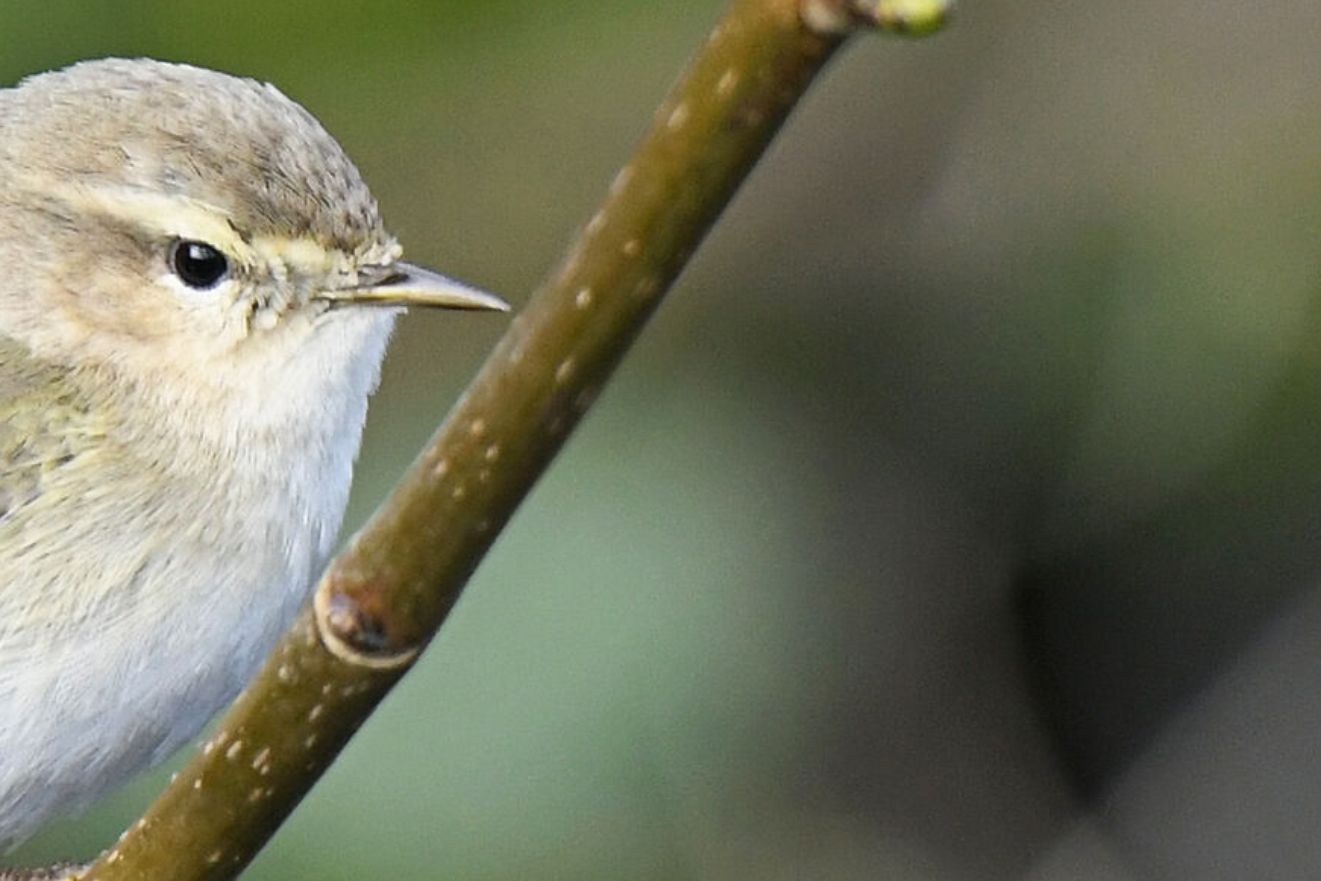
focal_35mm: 1653
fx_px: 60662
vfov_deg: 0.8
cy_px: 397
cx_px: 103
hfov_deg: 1.2
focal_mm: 600
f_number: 8
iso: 1000
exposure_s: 1/200
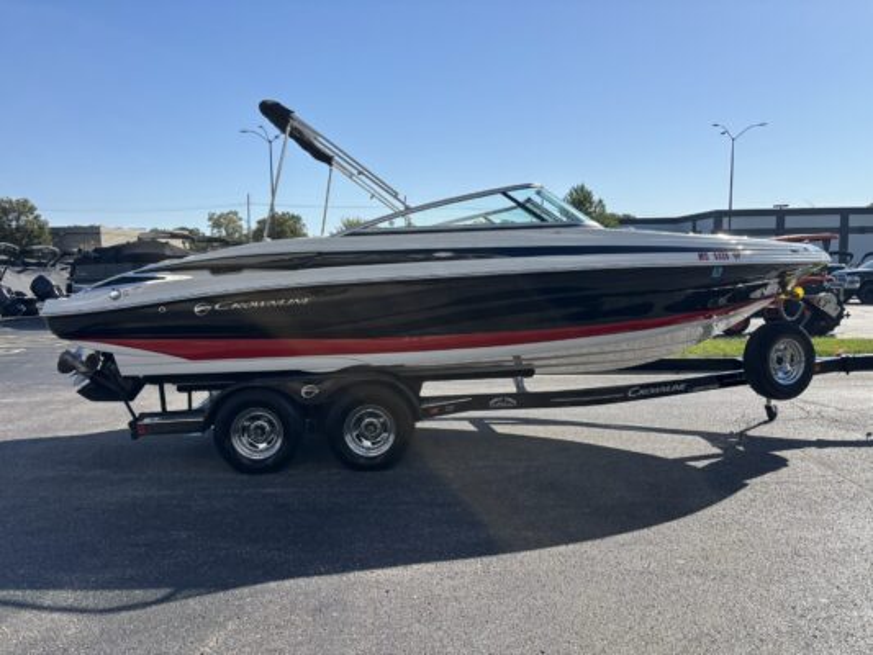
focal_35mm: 26
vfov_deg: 53.1
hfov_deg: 67.3
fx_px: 656
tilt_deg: -4.7
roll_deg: +0.6
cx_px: 436
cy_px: 328
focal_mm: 5.96
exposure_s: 1/3788
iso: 50
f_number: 1.6
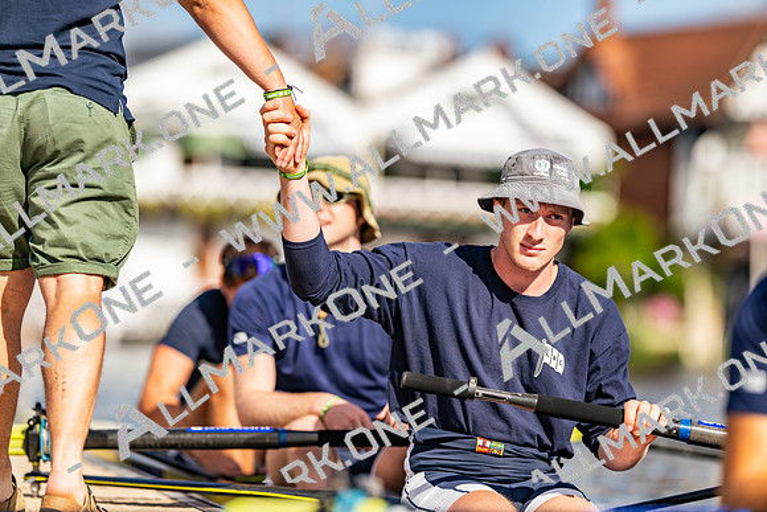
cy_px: 256
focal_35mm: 135
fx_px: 2877
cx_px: 384
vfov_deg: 10.2
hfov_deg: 15.2
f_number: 1.8
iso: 64
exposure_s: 1/4000
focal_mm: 135
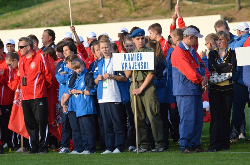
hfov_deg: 6.9
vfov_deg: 4.6
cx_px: 125
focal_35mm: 300
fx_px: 2079
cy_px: 82
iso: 1600
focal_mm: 200
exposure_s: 1/4000
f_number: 5
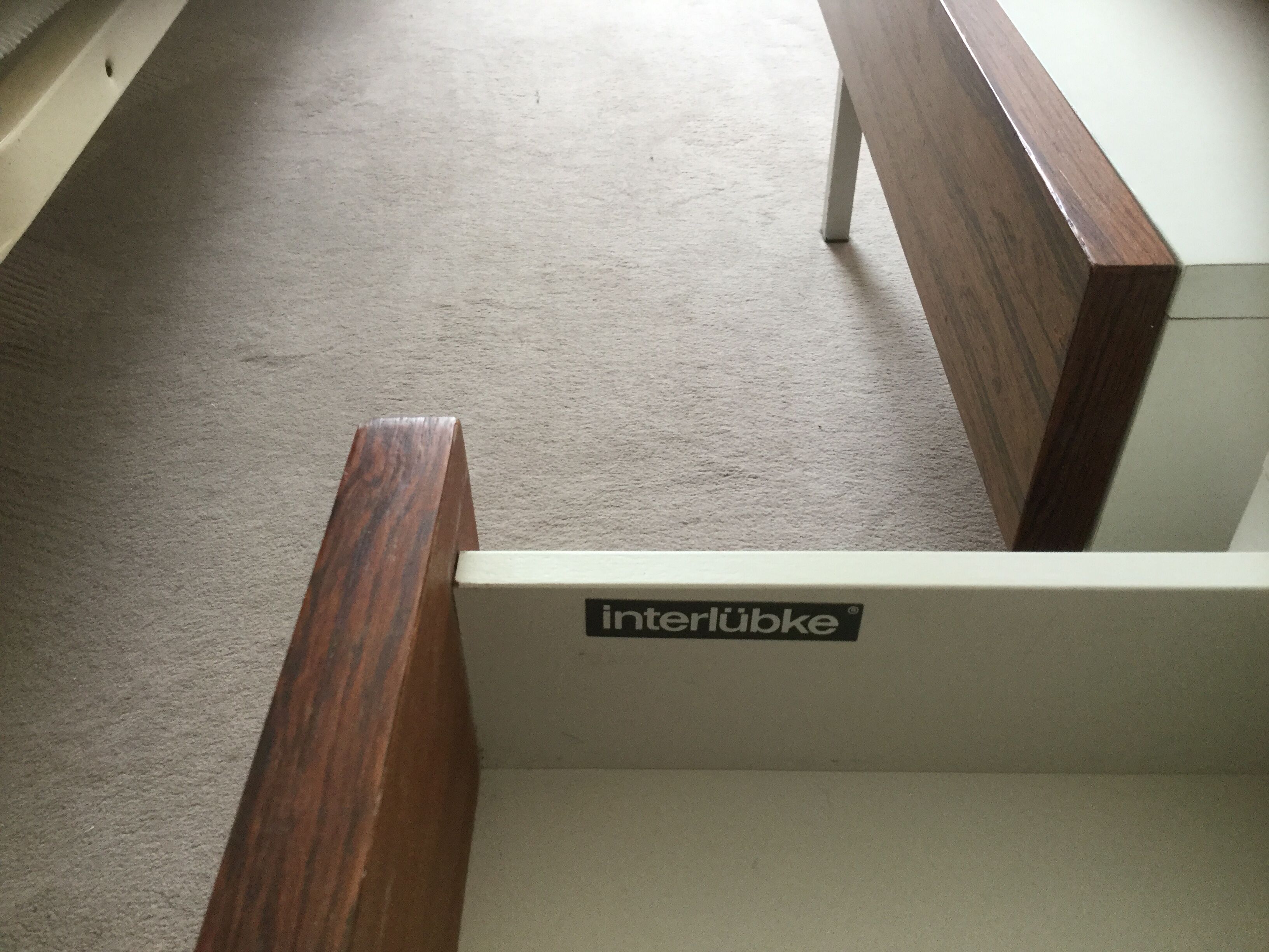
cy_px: 476
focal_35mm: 31
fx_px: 1136
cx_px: 634
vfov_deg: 45.4
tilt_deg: -40.6
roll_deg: -0.1
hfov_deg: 58.4
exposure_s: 1/33
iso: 100
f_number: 2.4
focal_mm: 3.3
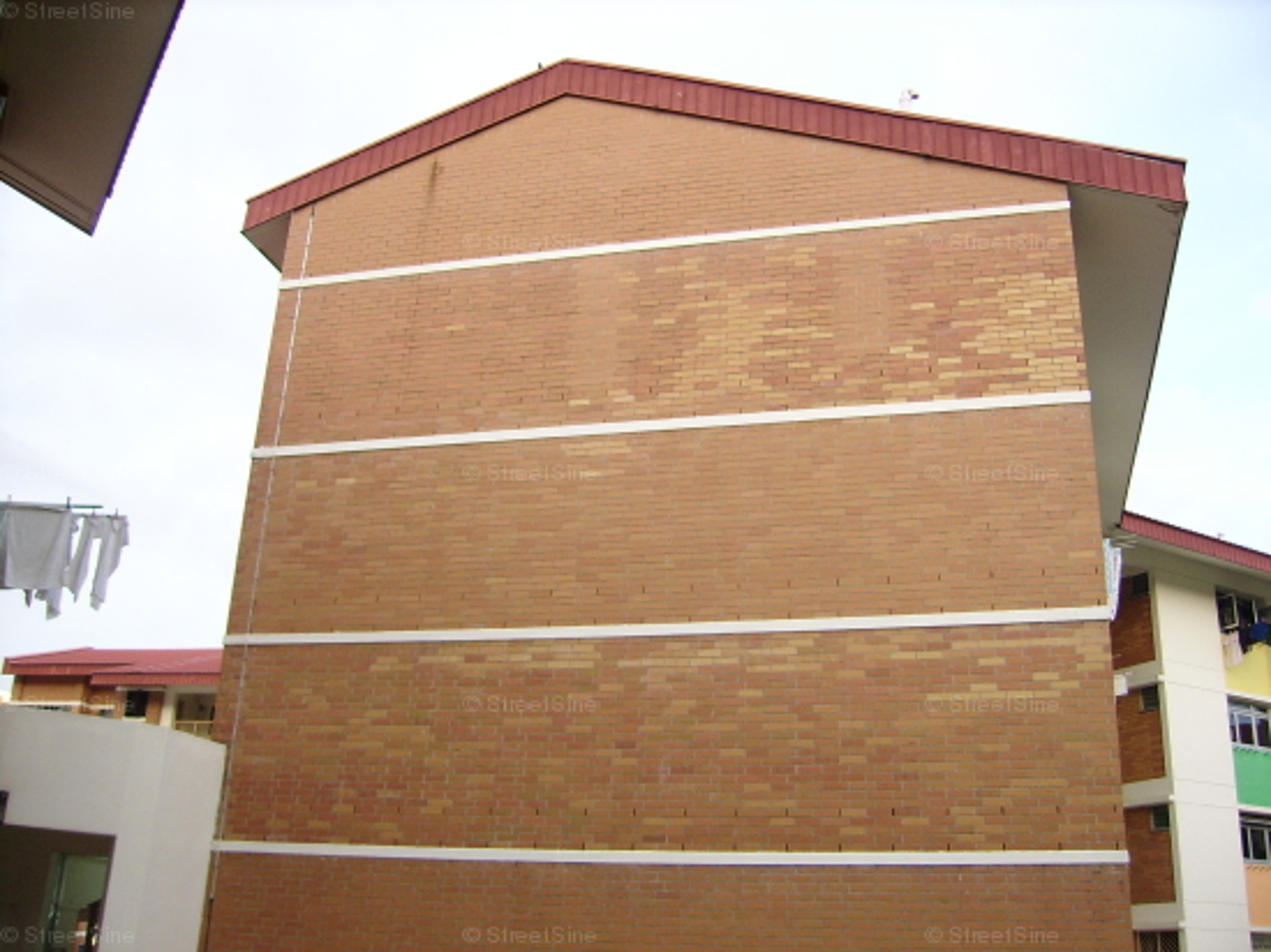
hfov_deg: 52.6
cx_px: 636
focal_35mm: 35
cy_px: 476
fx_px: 1285
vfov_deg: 40.7
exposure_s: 1/125
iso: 100
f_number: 2.8
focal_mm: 5.95
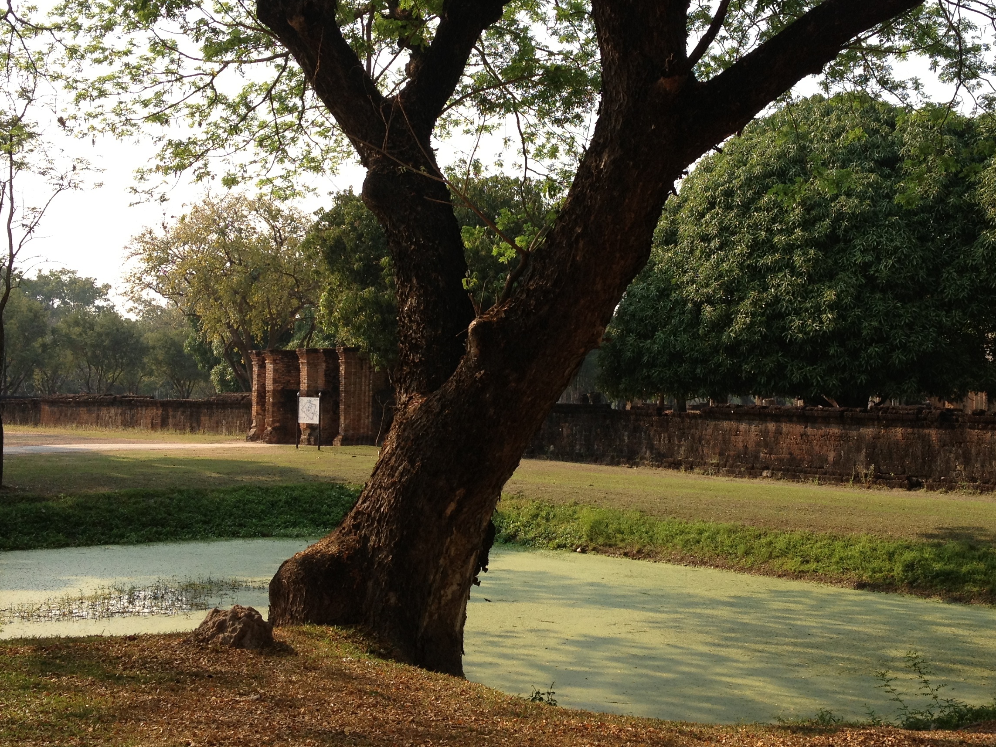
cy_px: 317
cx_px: 544
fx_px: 1439
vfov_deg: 29.1
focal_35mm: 50
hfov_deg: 38.2
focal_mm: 4.28
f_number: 2.4
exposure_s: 1/699
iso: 50
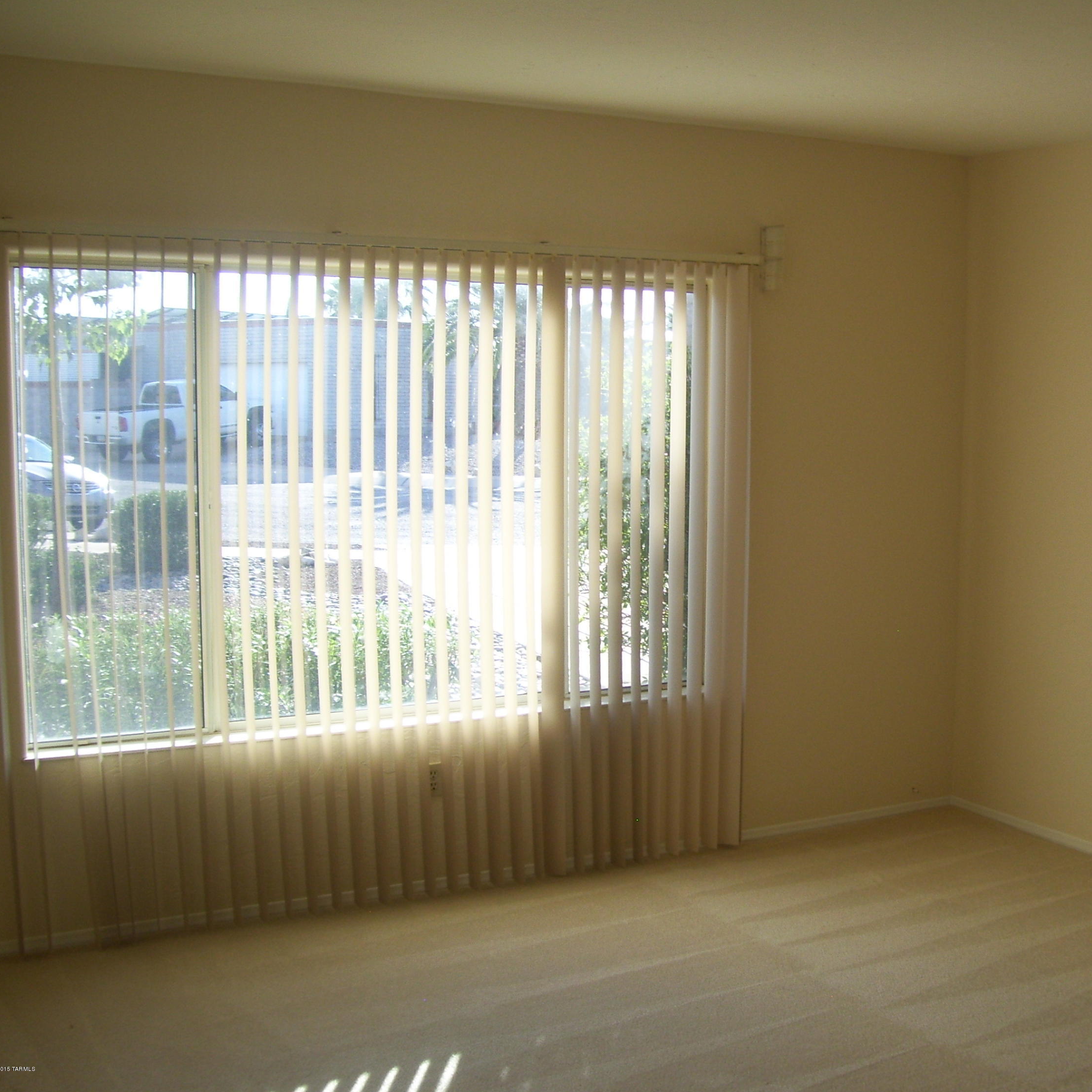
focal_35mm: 43
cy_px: 549
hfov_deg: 38.7
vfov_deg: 39.2
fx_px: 1535
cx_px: 726
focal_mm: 6
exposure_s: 1/320
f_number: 2.7
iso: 80
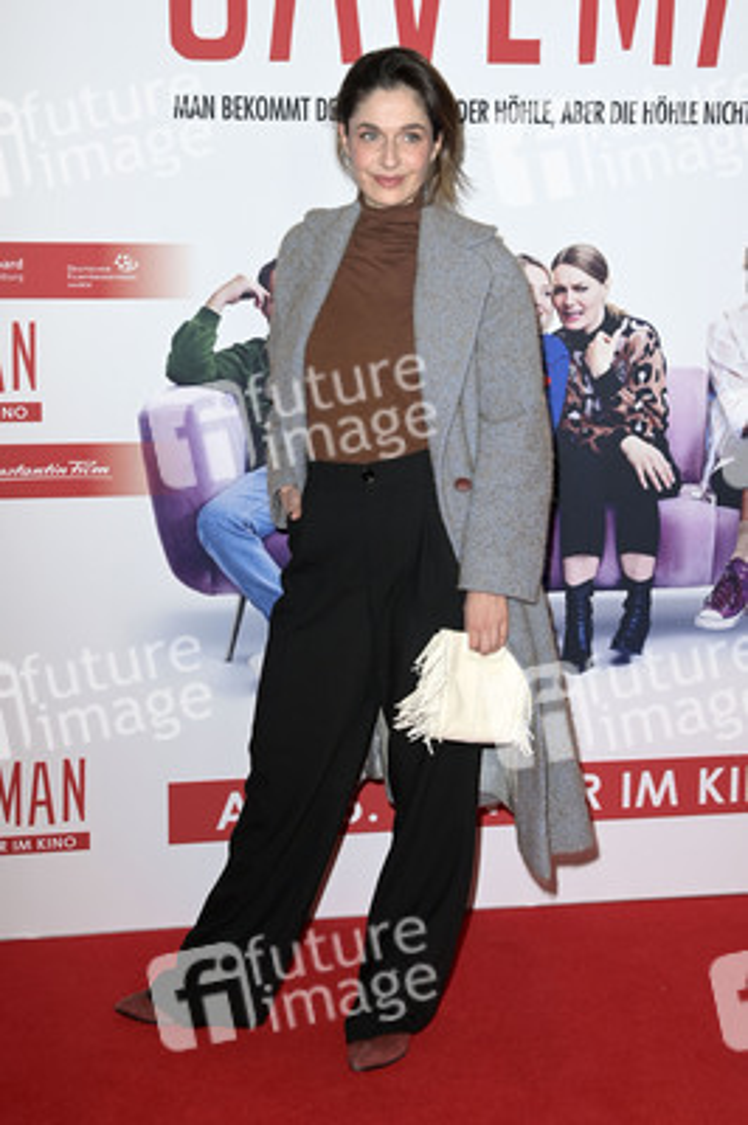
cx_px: 374
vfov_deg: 41.1
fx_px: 1498
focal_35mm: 48
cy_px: 562
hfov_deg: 28.0
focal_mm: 48
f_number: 7.1
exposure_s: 1/250
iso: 400
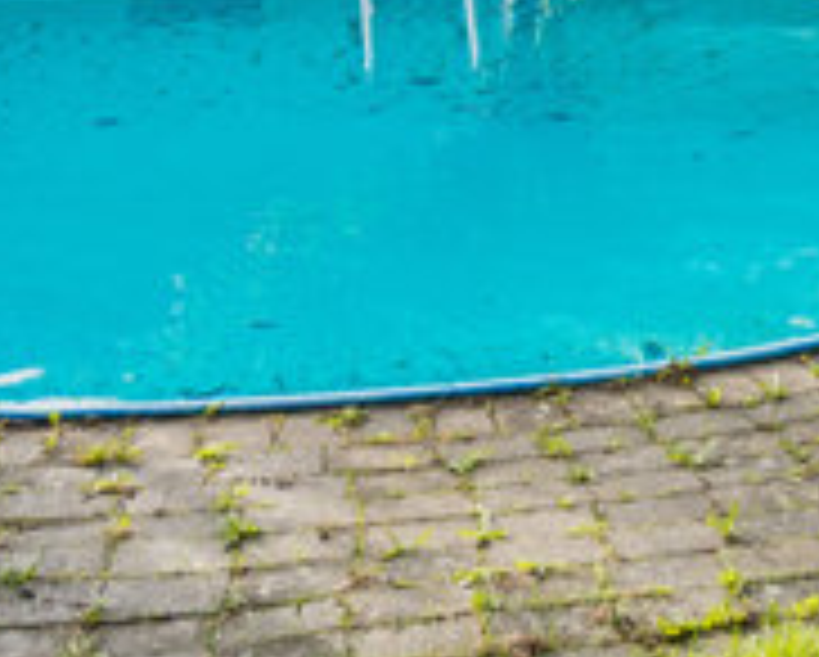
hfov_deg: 19.0
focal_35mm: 99
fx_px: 2402
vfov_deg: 14.5
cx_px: 765
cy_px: -326
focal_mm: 24
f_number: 13
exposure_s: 1/80
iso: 250
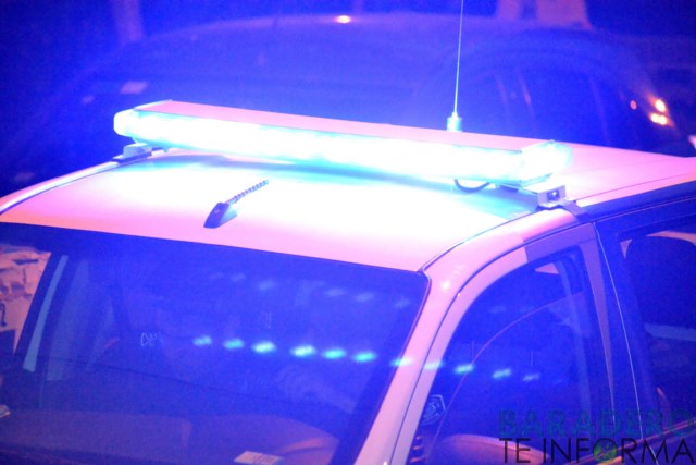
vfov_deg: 4.2
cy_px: 232
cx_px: 348
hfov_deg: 6.2
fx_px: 6381
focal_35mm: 330
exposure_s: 1/125
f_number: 5.6
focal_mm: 220
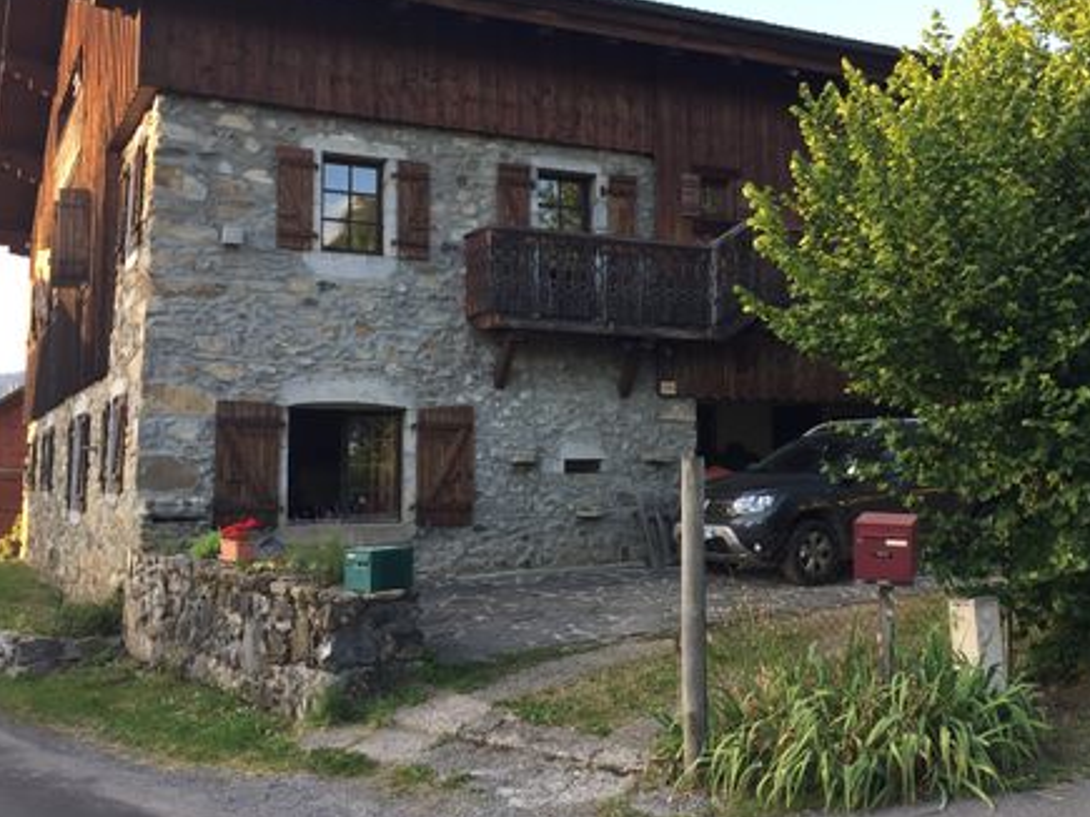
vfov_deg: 35.9
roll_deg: -0.6
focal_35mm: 40
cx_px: 626
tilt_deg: +6.1
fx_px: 1259
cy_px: 368
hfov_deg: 46.7
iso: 32
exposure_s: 1/115
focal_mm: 4.15
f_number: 2.2
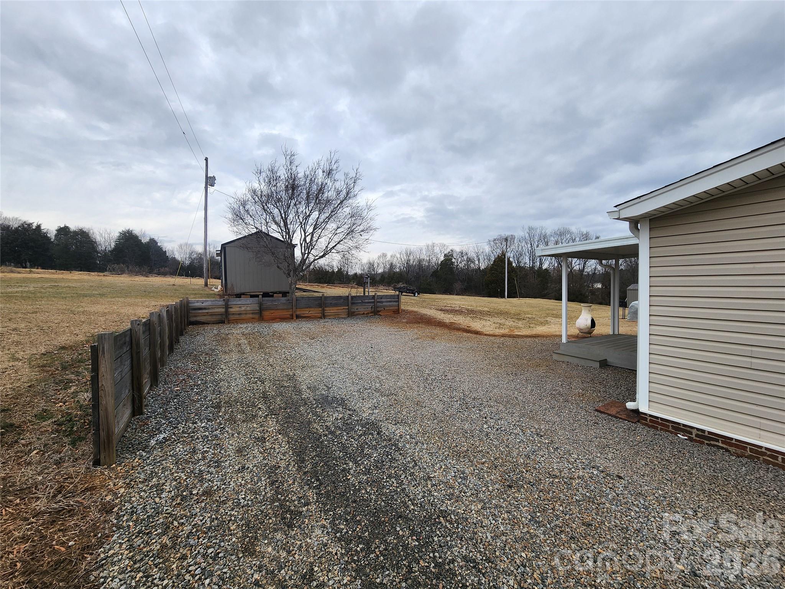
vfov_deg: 89.9
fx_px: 295
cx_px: 392
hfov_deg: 106.2
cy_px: 294
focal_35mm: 13
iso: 50
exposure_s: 1/763
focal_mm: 2.2
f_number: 2.2
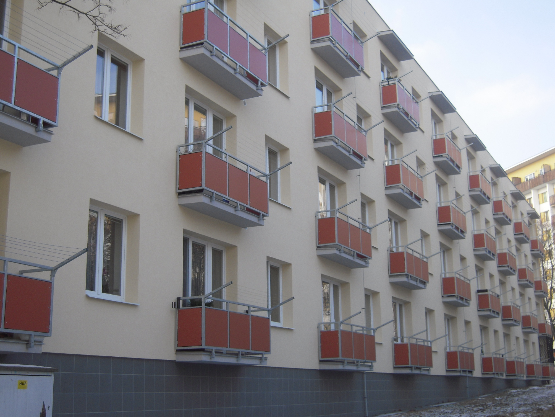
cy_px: 209
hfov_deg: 37.5
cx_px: 282
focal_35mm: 51
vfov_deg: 28.6
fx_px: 818
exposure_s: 1/250
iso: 100
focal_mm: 8.9
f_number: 3.5
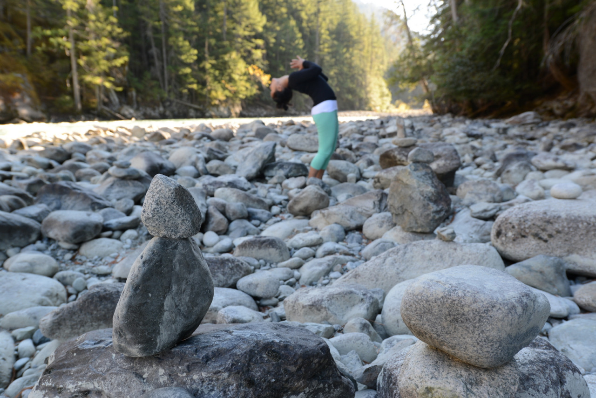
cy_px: 199
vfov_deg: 53.2
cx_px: 298
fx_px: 397
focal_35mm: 24
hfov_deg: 73.7
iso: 250
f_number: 5.6
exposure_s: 1/80
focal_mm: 24
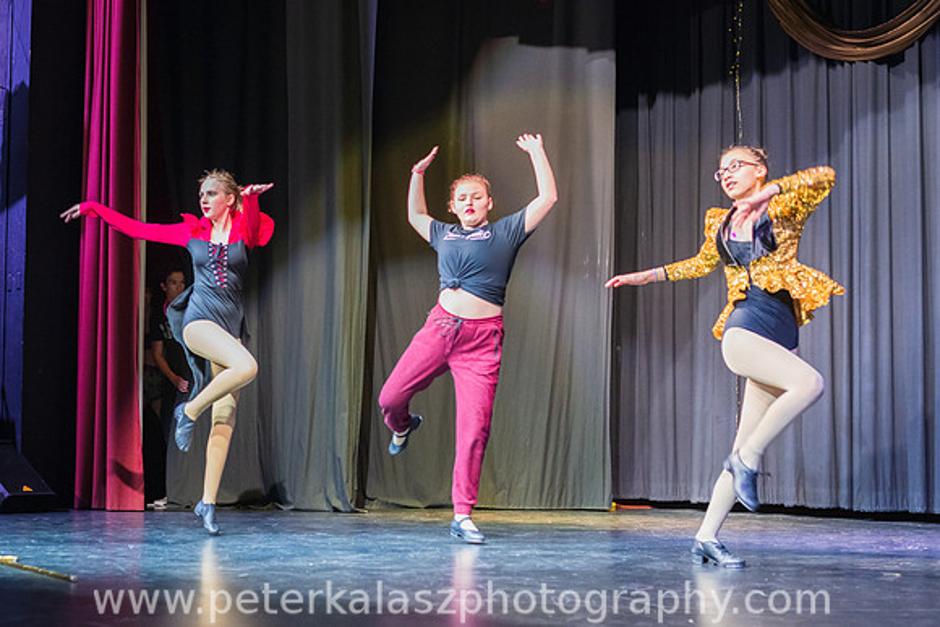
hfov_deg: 32.6
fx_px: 1601
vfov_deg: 22.2
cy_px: 334
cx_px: 386
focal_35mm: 61
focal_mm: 50
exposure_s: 1/250
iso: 3200
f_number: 3.2
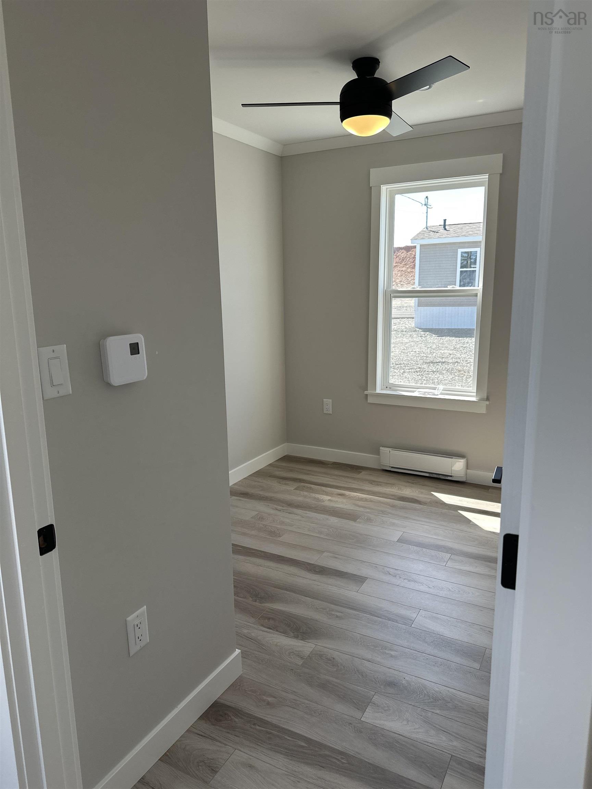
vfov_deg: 71.6
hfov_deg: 56.8
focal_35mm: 24
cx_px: 296
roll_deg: +0.1
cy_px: 394
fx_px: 547
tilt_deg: -12.0
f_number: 1.78
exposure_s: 1/347
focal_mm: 6.86
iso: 80
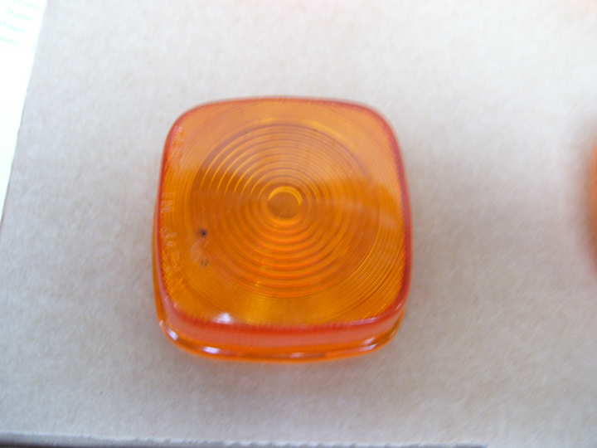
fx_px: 638
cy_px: 224
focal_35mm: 37
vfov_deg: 38.7
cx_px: 298
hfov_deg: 50.1
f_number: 2.7
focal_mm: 6
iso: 160
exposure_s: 1/8
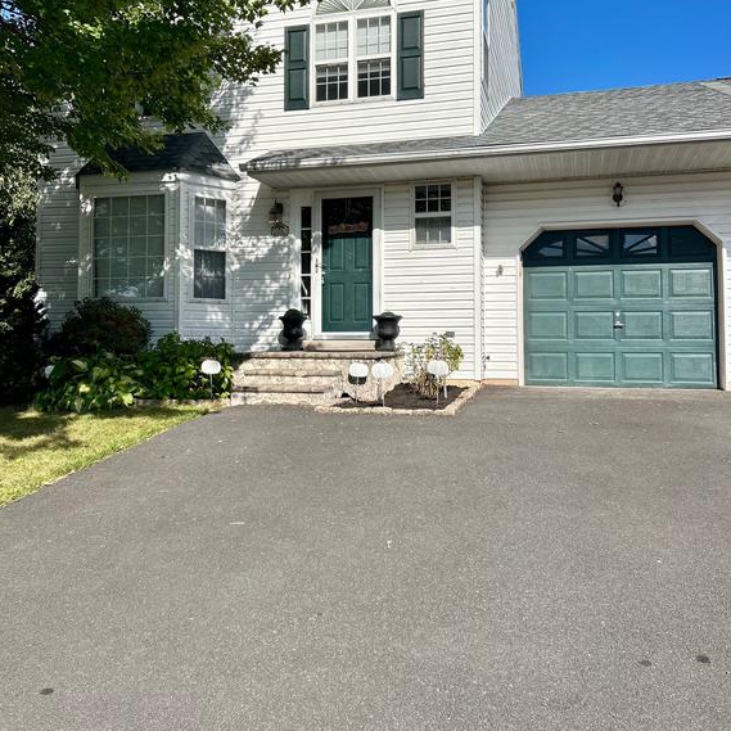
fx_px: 741
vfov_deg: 52.3
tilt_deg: +2.3
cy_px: 301
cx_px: 364
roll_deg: -1.2
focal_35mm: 31
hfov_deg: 52.5
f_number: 1.5
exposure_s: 1/5076
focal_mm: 5.7
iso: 50
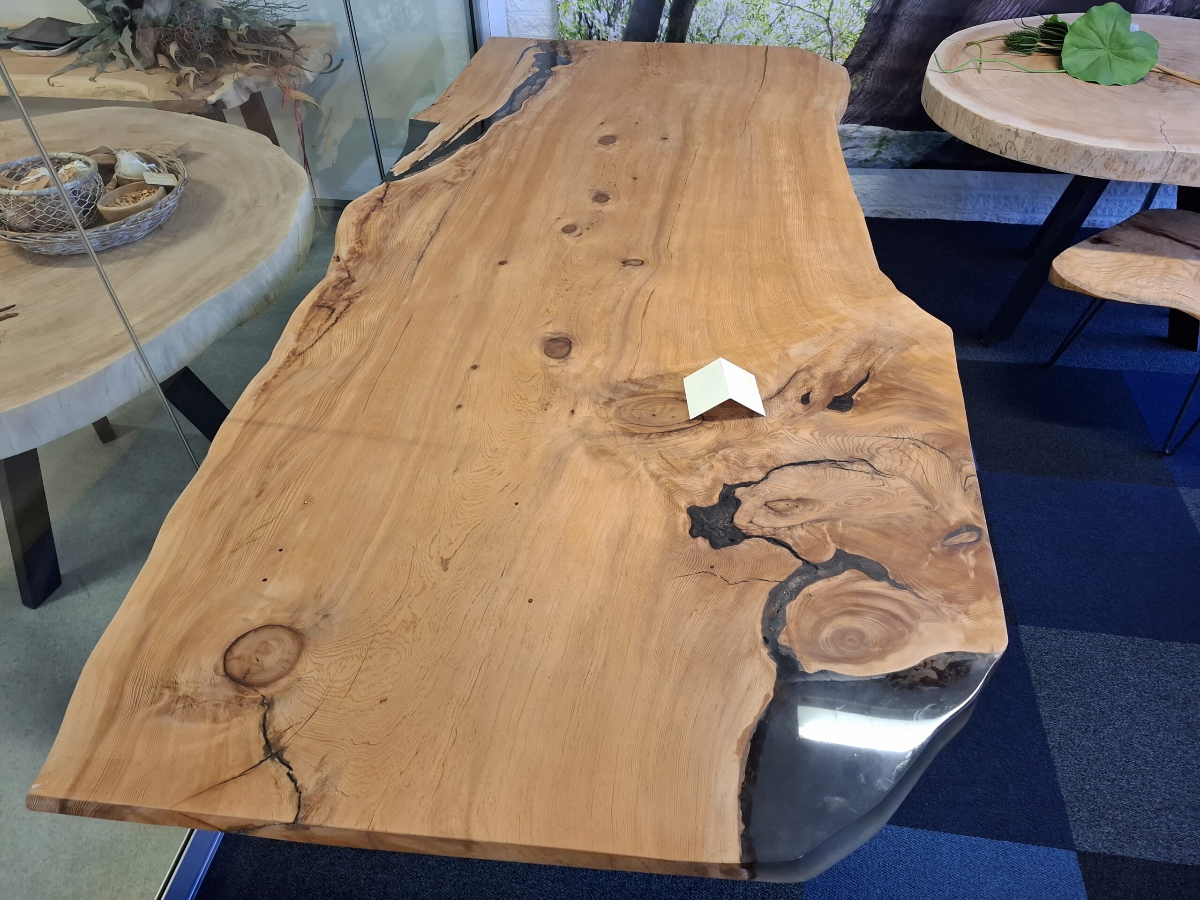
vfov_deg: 58.9
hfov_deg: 73.9
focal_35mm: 23
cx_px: 600
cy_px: 450
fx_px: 797
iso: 400
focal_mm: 5.54
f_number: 1.8
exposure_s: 1/33
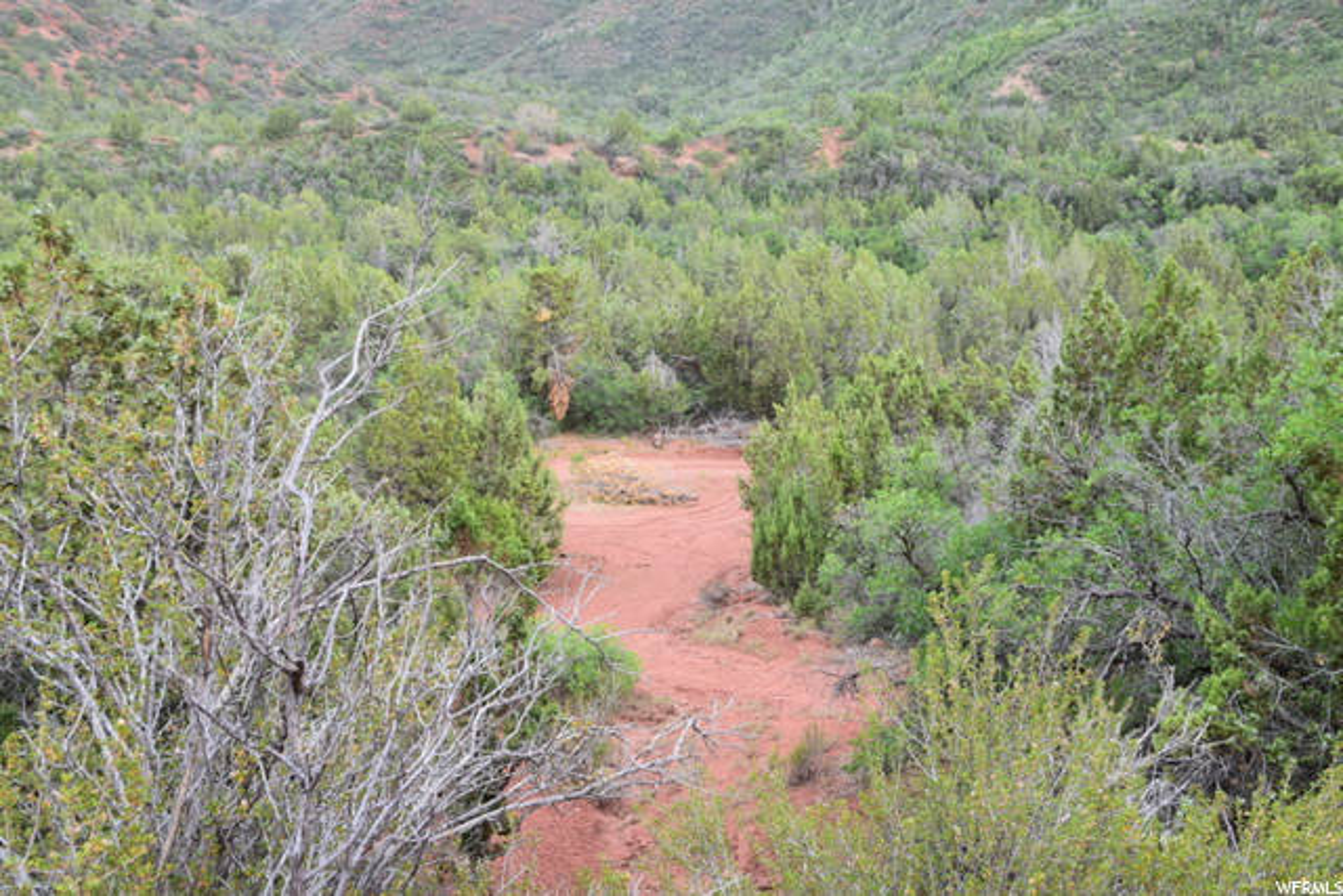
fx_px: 1679
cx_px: 672
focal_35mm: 45
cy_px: 448
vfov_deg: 29.9
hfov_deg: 43.6
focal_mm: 30
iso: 400
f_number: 9
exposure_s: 1/100
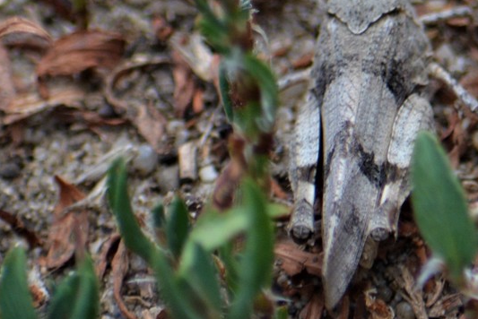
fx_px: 10760
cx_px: 328
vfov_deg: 1.7
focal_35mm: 810
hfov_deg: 2.5
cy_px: 56
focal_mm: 300
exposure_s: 1/1000
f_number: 5.6
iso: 500
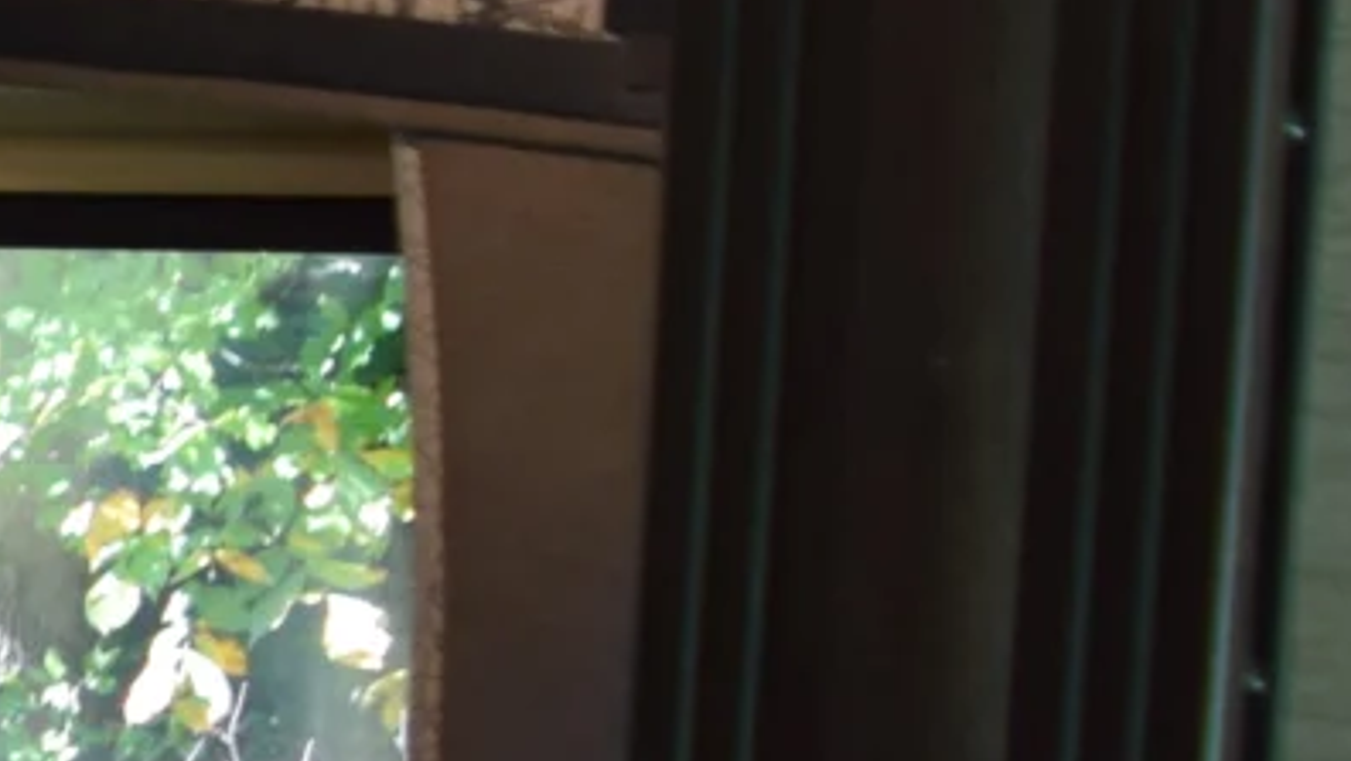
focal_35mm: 183
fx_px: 6557
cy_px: 988
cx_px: -2954
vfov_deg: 6.6
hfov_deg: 9.0
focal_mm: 18
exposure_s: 1/60
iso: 450
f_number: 4
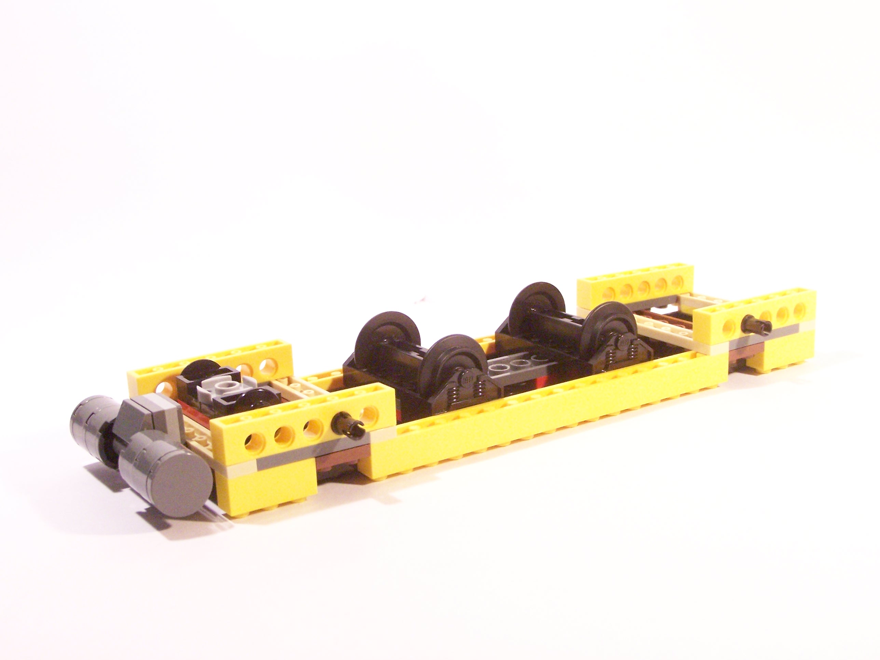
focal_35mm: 51
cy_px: 330
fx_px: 1297
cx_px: 440
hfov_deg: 37.5
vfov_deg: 28.6
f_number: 4
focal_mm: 8.5
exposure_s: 1/30
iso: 400
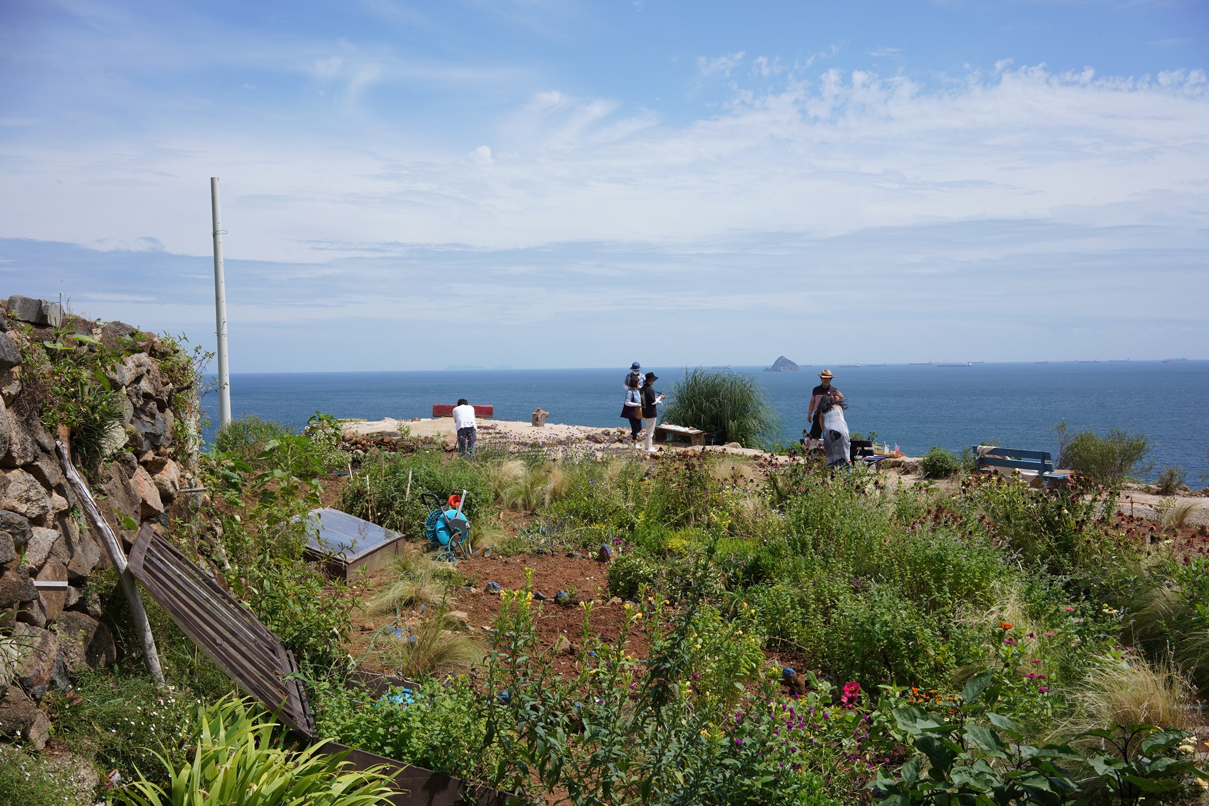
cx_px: 604
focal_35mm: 35
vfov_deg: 37.9
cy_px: 403
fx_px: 1176
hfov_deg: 54.4
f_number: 13
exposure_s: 1/125
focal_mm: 35
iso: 100
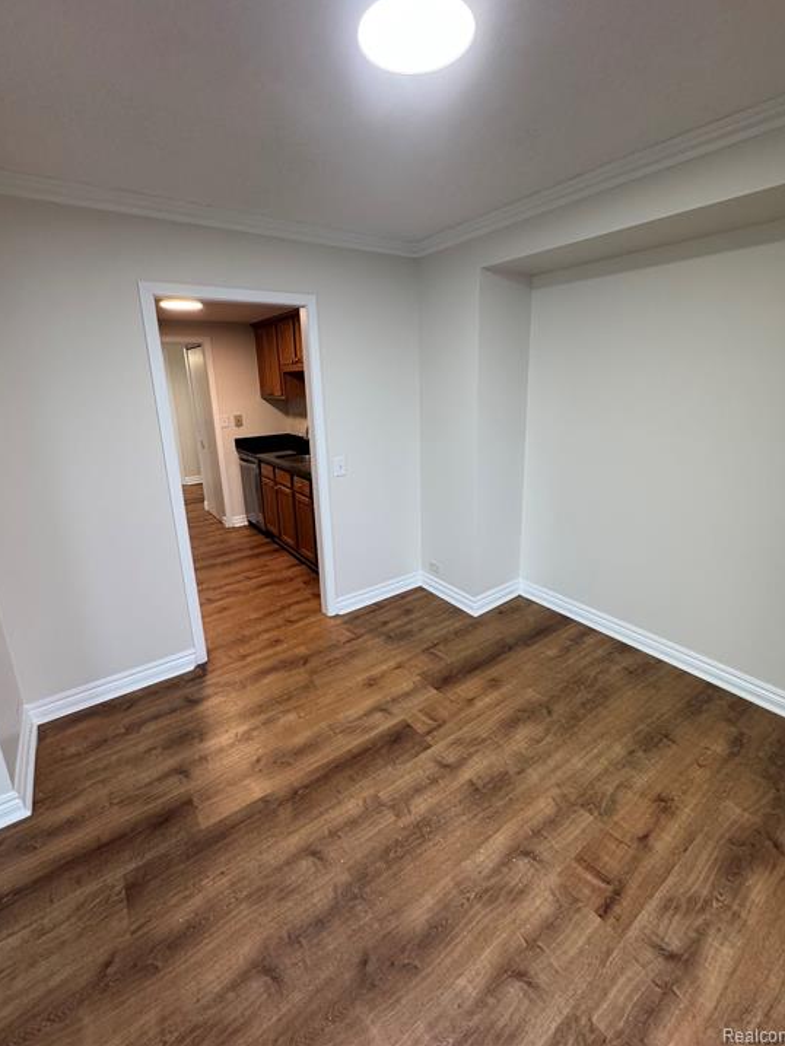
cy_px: 489
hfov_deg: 81.8
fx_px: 453
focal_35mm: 15
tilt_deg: -15.3
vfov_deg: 98.0
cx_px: 390
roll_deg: +1.7
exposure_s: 1/120
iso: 320
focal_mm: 2.22
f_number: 2.2
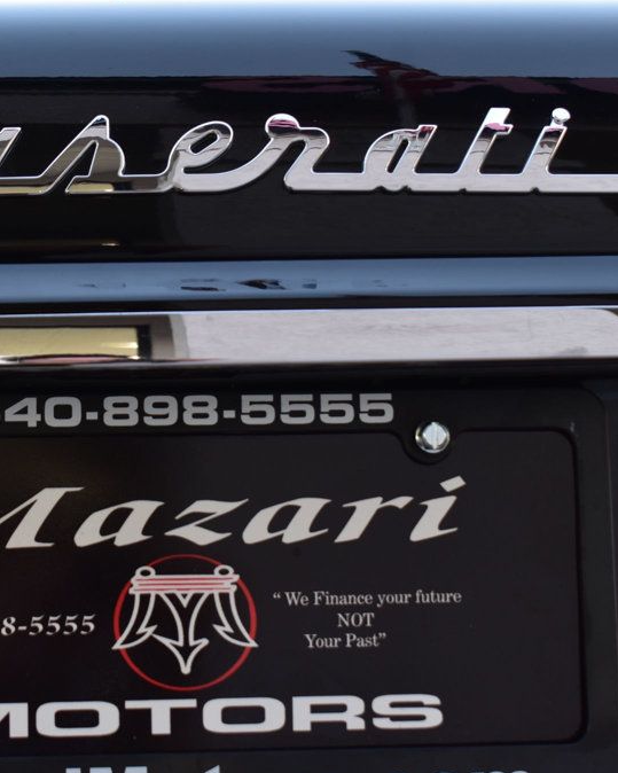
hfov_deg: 19.8
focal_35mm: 77
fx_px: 1761
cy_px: 385
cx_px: 201
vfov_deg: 24.8
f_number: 6.3
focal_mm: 36
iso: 400
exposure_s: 1/20
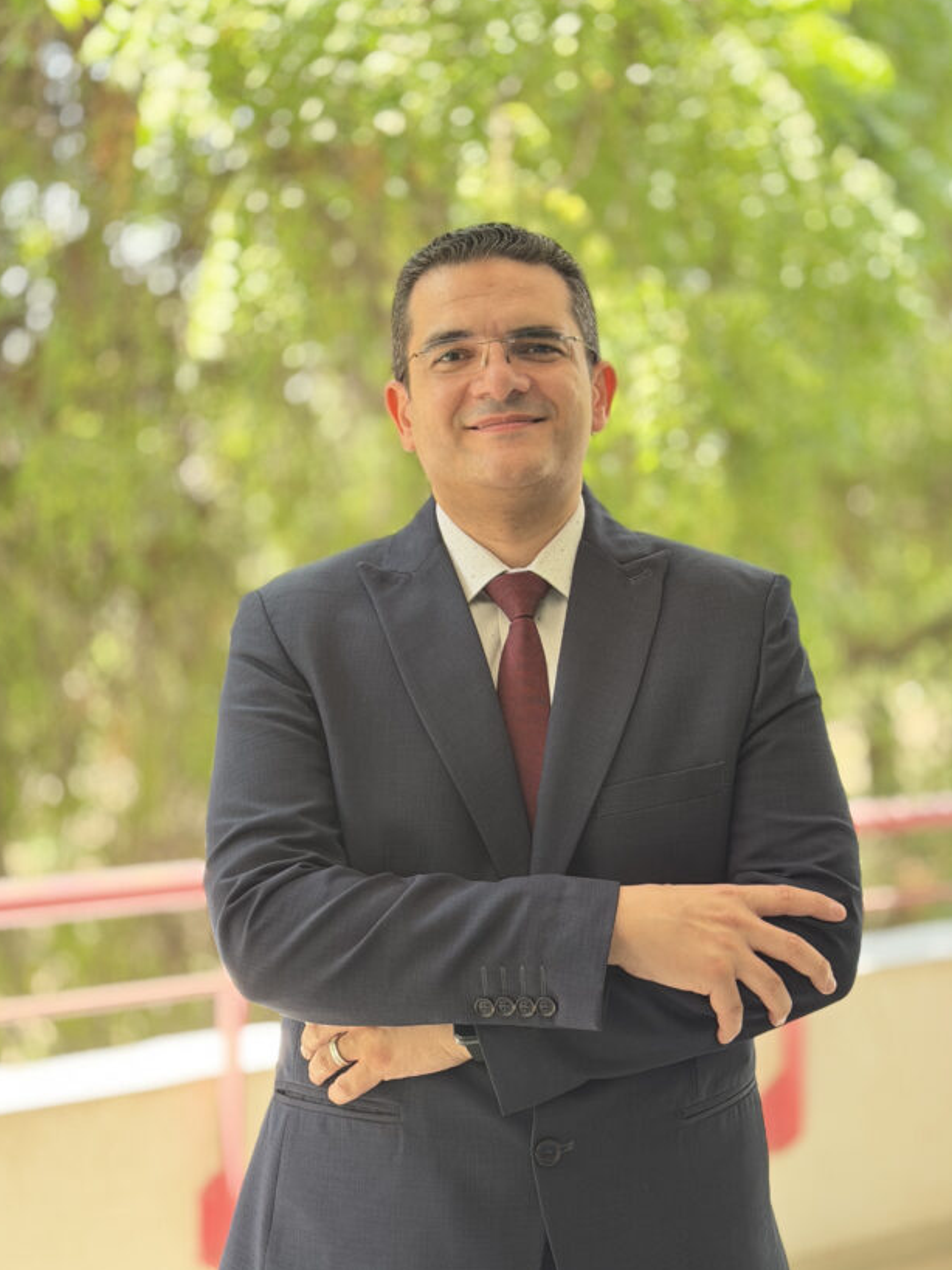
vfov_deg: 32.2
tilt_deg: -4.5
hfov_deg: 24.4
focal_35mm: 60
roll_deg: -1.1
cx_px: 515
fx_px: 2201
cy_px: 622
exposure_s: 1/213
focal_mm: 6.76
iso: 125
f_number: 1.78
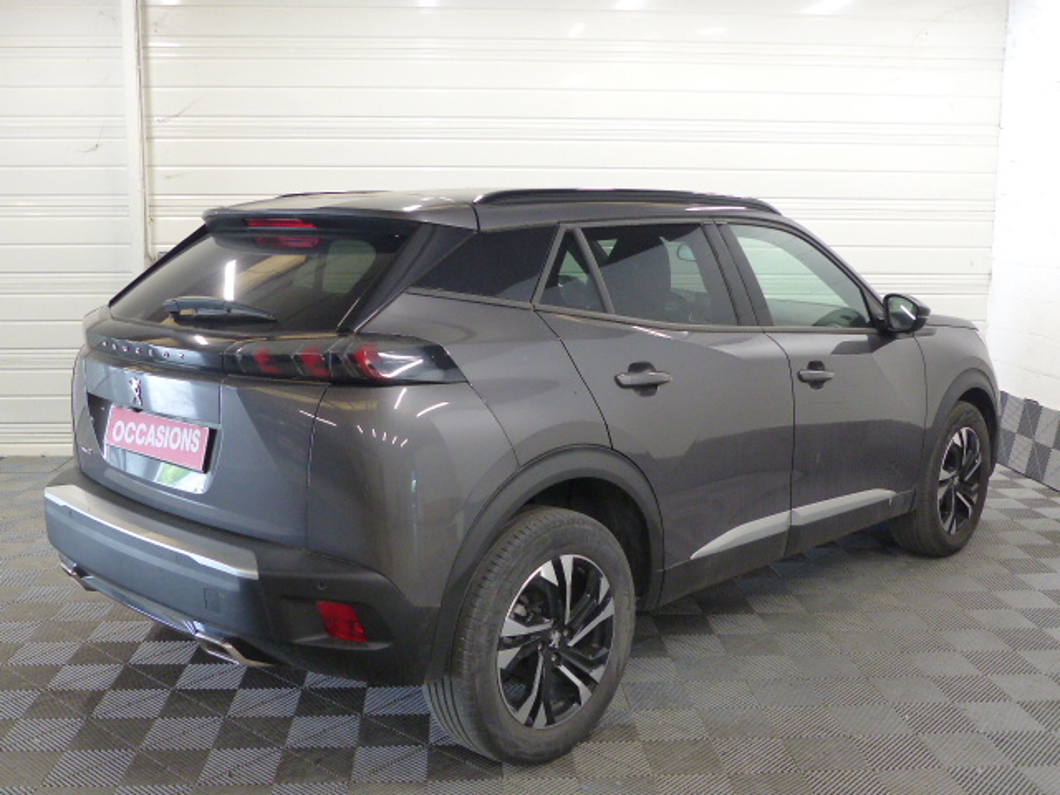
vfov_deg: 39.7
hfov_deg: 51.4
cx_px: 530
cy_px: 398
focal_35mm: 36
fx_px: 1102
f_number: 2.8
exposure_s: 1/30
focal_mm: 6.3
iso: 400
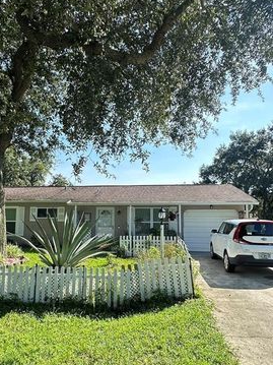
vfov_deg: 67.2
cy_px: 200
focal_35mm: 26
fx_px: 274
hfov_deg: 52.9
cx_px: 122
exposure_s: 1/465
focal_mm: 2.22
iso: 40
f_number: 2.2
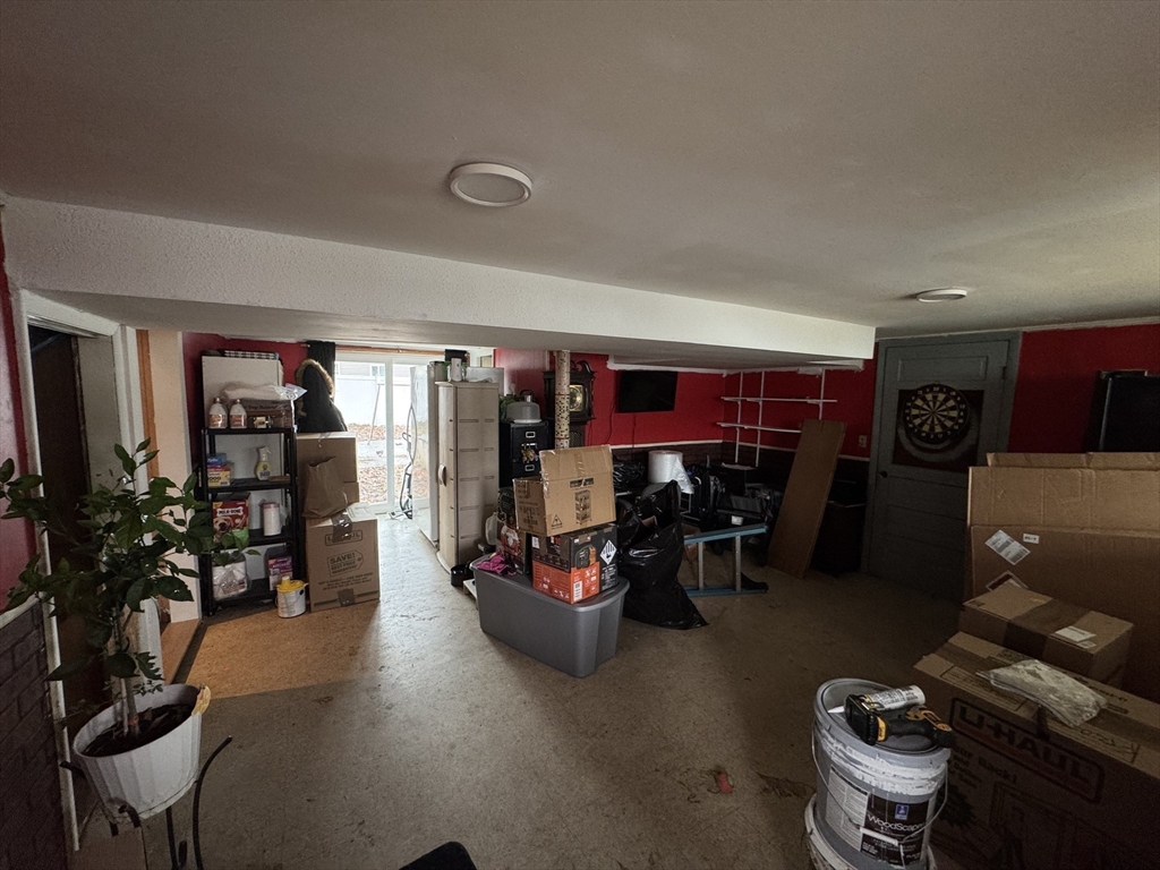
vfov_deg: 85.7
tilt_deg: -6.1
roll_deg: -1.1
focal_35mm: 14
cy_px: 435
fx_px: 469
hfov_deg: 102.1
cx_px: 580
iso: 200
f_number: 2.2
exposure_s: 1/70
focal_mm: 2.22
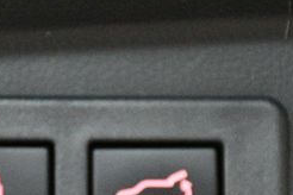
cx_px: 87
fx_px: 2368
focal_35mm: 291
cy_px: 205
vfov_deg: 4.7
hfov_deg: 7.1
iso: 8000
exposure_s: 1/60
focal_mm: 75
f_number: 5
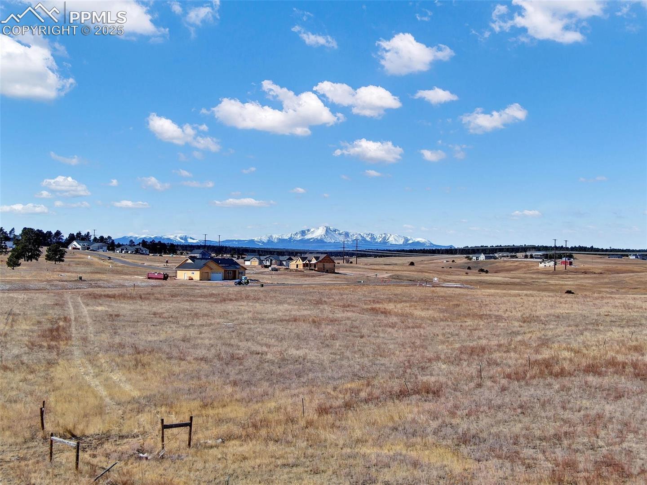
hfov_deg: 39.7
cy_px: 242
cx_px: 324
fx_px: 897
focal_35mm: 48
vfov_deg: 30.3
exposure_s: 1/40
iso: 100
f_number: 3.8
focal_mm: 8.6
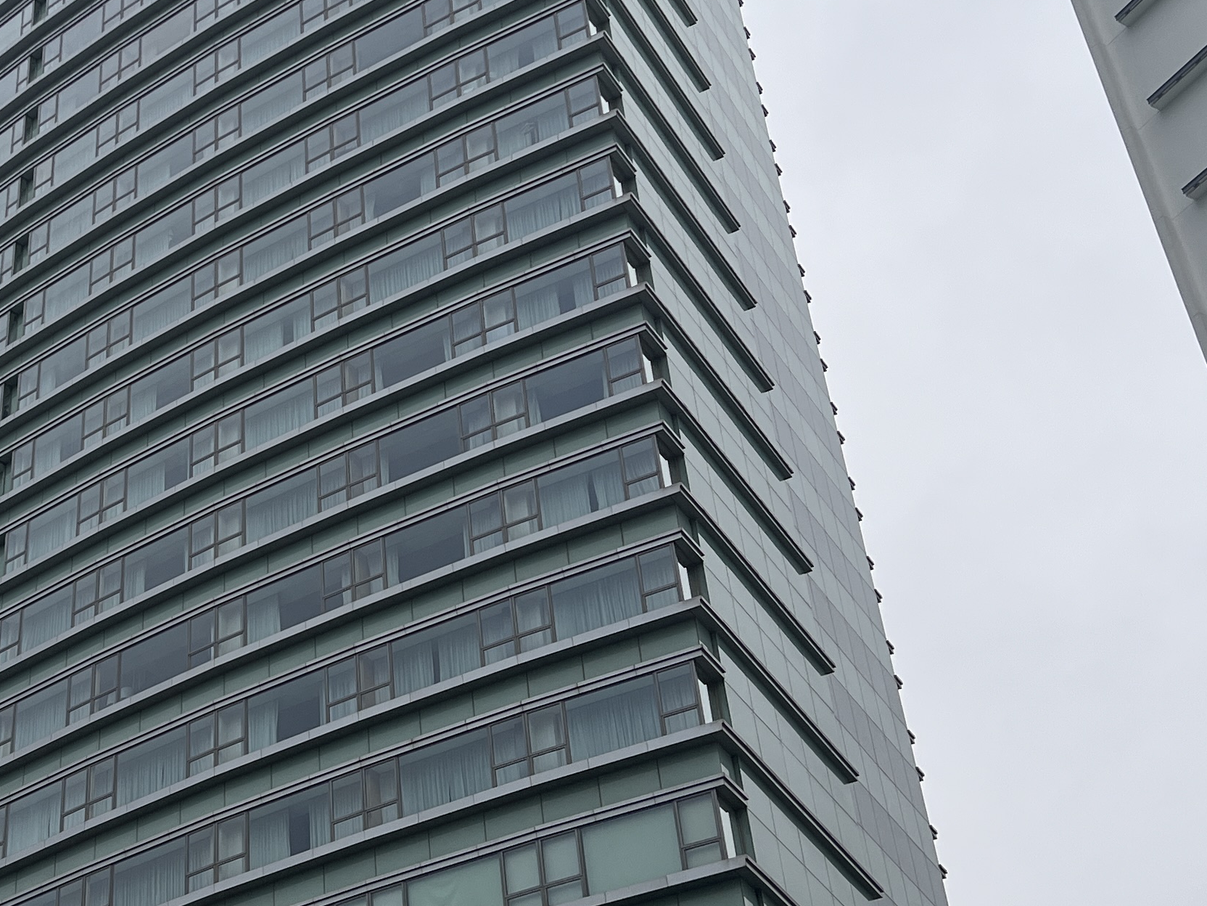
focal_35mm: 63
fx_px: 2197
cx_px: 213
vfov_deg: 23.2
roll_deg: -0.6
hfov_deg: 29.9
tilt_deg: +40.8
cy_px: 309
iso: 50
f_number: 1.5
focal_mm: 5.7
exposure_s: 1/2571
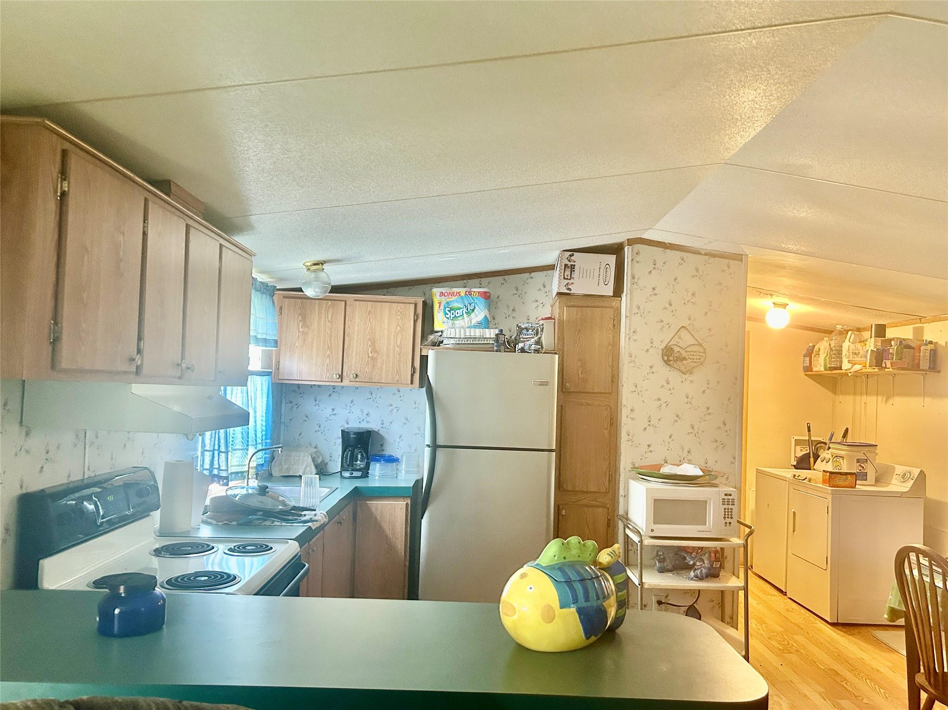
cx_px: 474
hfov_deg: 67.3
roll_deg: -1.1
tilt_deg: +1.5
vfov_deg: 53.0
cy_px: 355
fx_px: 712
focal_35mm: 26
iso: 250
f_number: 1.5
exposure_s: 1/60
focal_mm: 5.7
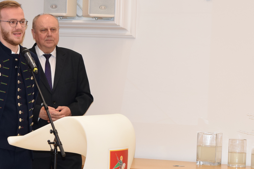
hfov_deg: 11.3
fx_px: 1277
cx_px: 55
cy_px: 124
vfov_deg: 7.6
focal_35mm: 181
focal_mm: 50
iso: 800
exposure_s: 1/125
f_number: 5.6
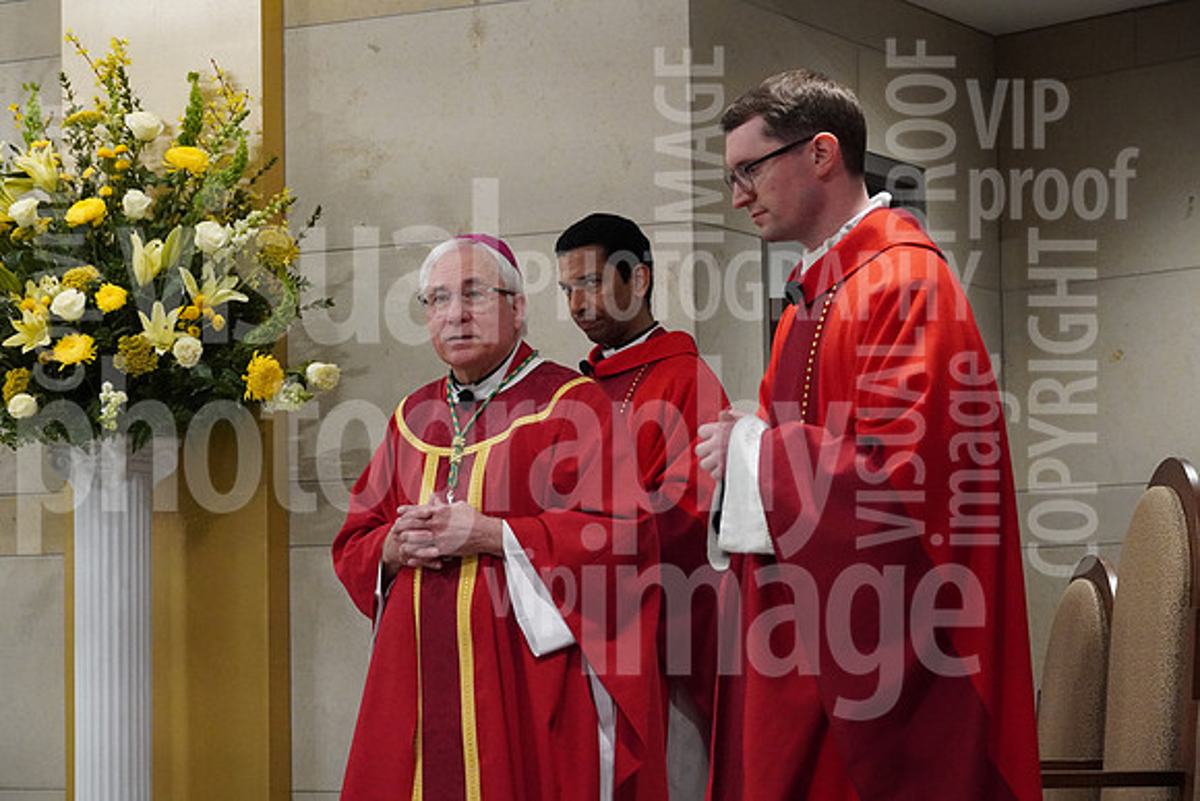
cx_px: 600
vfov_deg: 14.3
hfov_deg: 21.2
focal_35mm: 96
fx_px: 3201
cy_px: 400
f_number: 5.6
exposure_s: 1/250
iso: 5000
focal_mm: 64
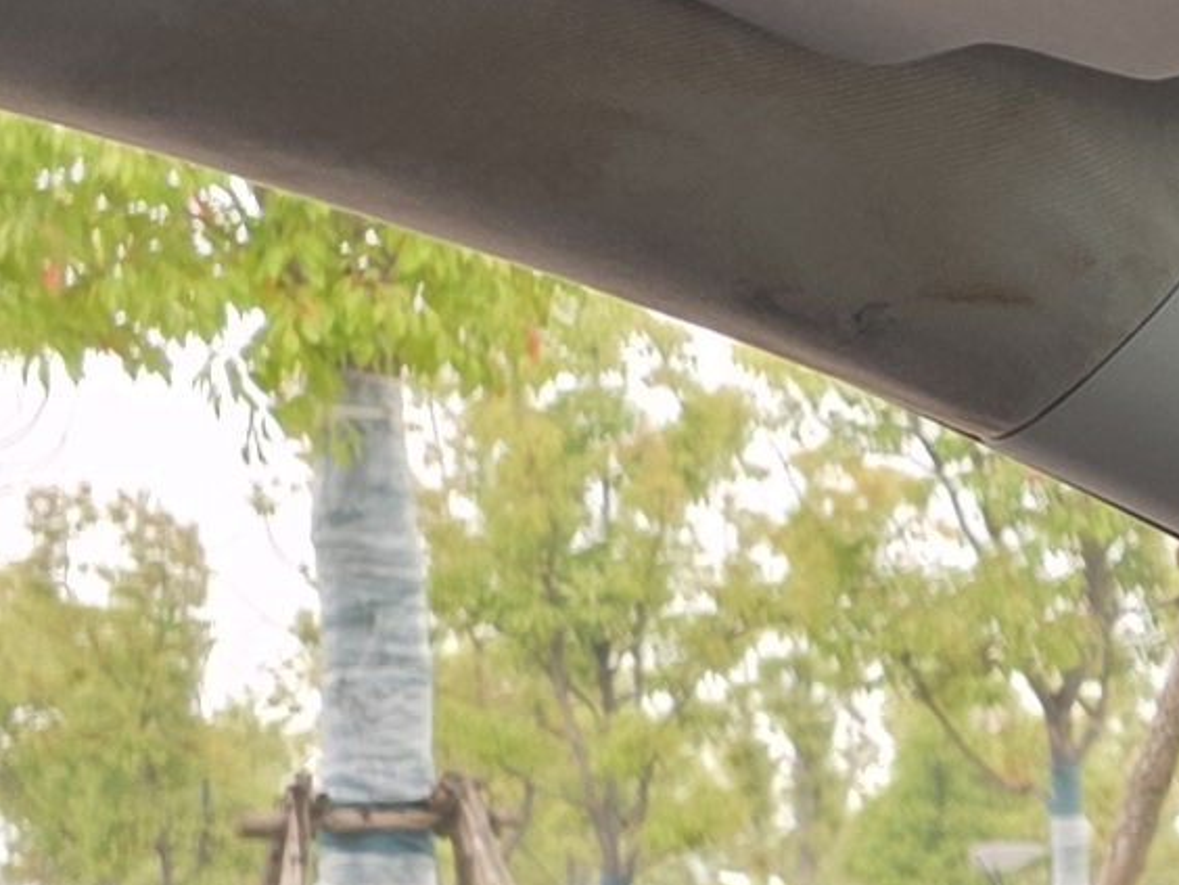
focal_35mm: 163
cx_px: 3343
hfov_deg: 9.8
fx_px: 5552
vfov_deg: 8.6
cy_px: 1862
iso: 50
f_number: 1.7
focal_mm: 6.25
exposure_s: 1/359
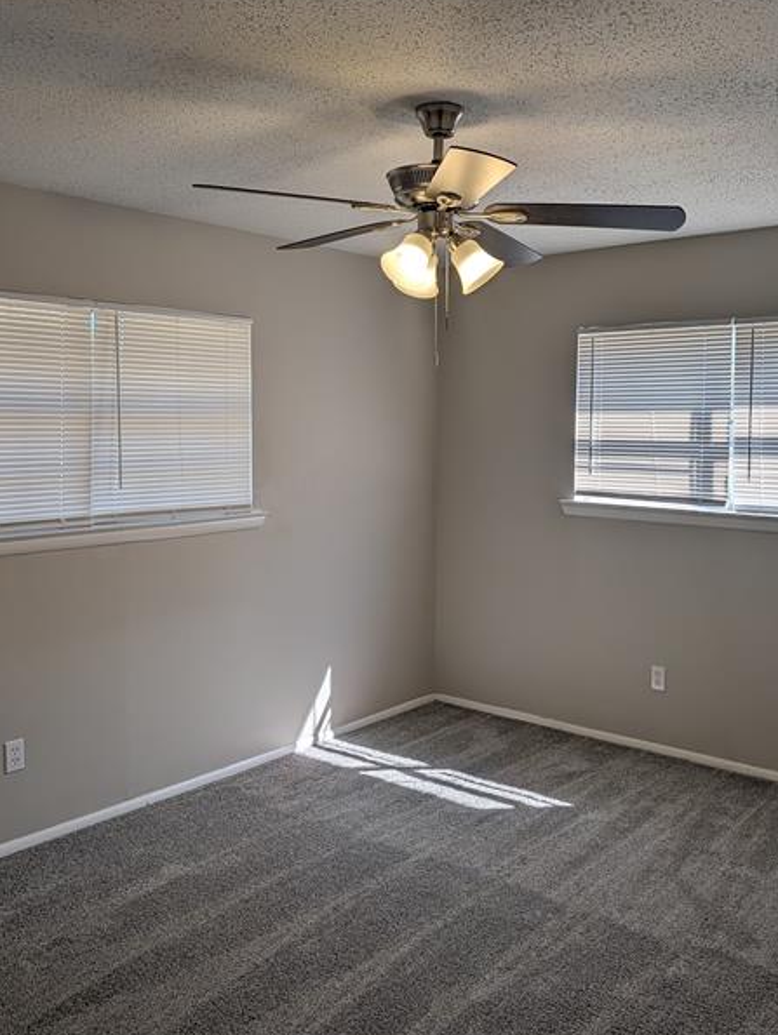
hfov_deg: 45.4
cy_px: 477
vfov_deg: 58.2
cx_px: 433
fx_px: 928
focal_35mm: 31
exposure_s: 1/148
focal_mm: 6.9
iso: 26
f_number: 1.68
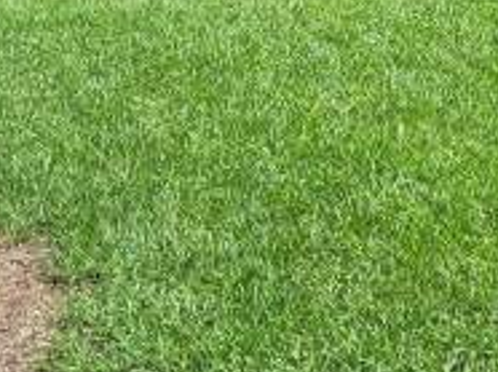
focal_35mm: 112
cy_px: -238
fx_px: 1609
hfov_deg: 15.9
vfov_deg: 12.4
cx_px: 779
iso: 40
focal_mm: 5.4
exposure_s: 1/1619
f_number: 1.8
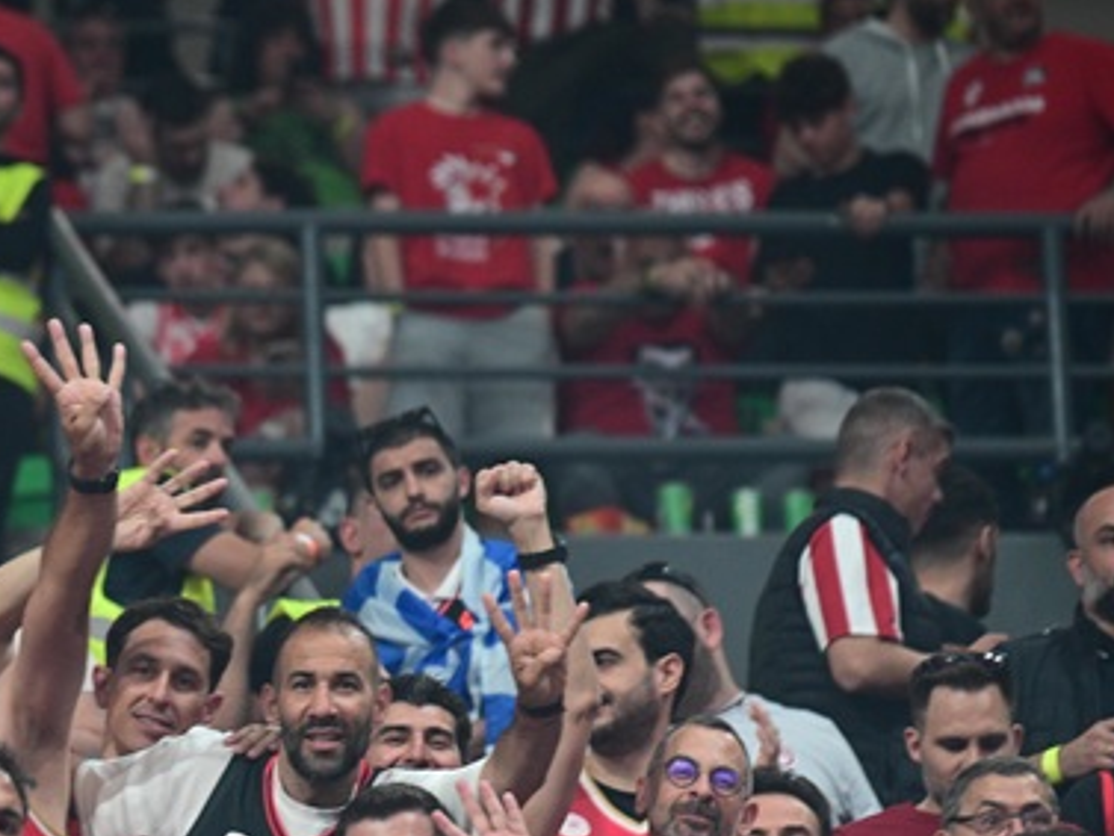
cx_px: 201
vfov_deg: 4.0
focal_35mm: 375
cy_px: 843
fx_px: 12072
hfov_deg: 5.3
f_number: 2.8
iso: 1000
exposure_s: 1/50
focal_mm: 150
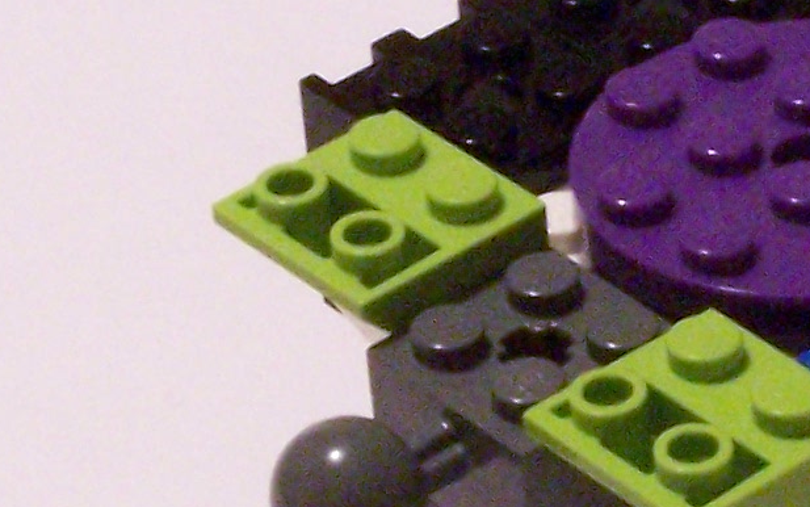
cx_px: 814
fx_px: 5763
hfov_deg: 8.0
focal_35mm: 261
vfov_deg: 5.0
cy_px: 271
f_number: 8
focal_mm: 9.8
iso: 400
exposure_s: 1/4
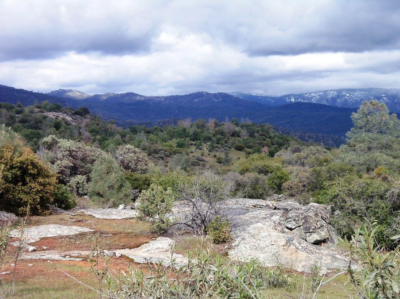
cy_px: 150
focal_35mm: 49
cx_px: 200
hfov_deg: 38.9
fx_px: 566
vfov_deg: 29.6
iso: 64
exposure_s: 1/250
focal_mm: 8.7
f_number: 4.6
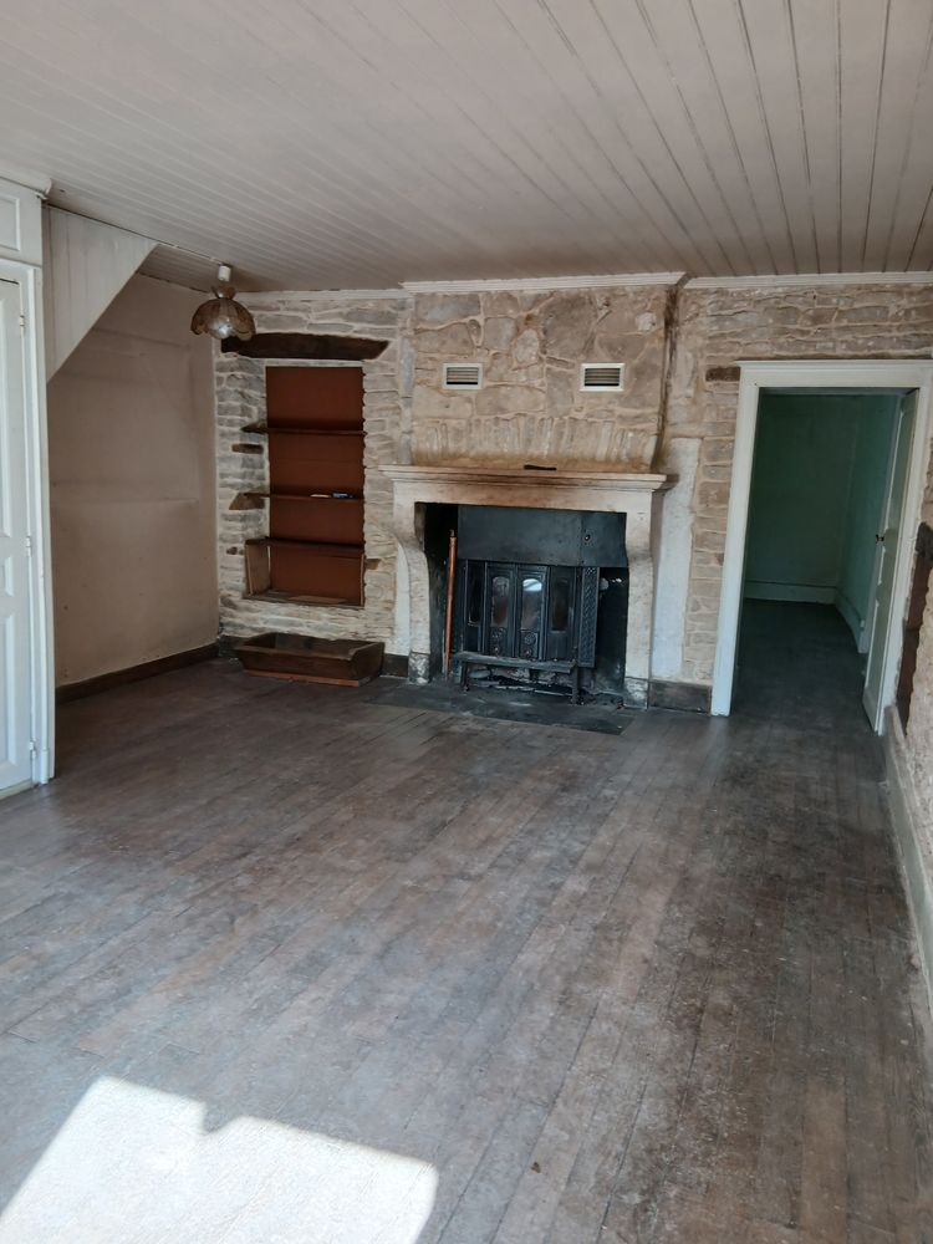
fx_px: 934
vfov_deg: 67.3
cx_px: 466
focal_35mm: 26
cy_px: 622
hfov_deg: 53.1
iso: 80
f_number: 1.8
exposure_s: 1/50
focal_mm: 3.98
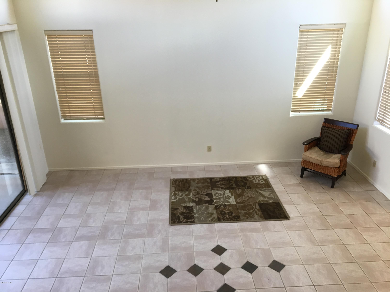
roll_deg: +1.4
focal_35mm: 29
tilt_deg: -22.5
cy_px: 146
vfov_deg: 48.2
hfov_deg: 61.7
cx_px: 195
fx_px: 327
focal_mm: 4.15
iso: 64
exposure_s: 1/30
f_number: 2.2
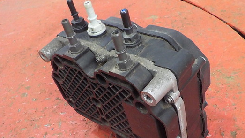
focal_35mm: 40
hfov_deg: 50.5
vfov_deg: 29.5
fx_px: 260
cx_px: 130
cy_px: 93
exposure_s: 1/25
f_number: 3.3
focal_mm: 4.1
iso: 400
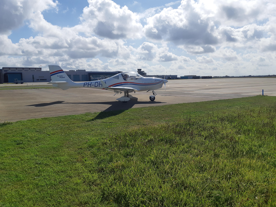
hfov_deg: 67.3
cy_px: 104
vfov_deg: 53.1
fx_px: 207
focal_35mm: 26
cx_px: 138
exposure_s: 1/4902
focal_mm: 3.93
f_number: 1.7
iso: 40
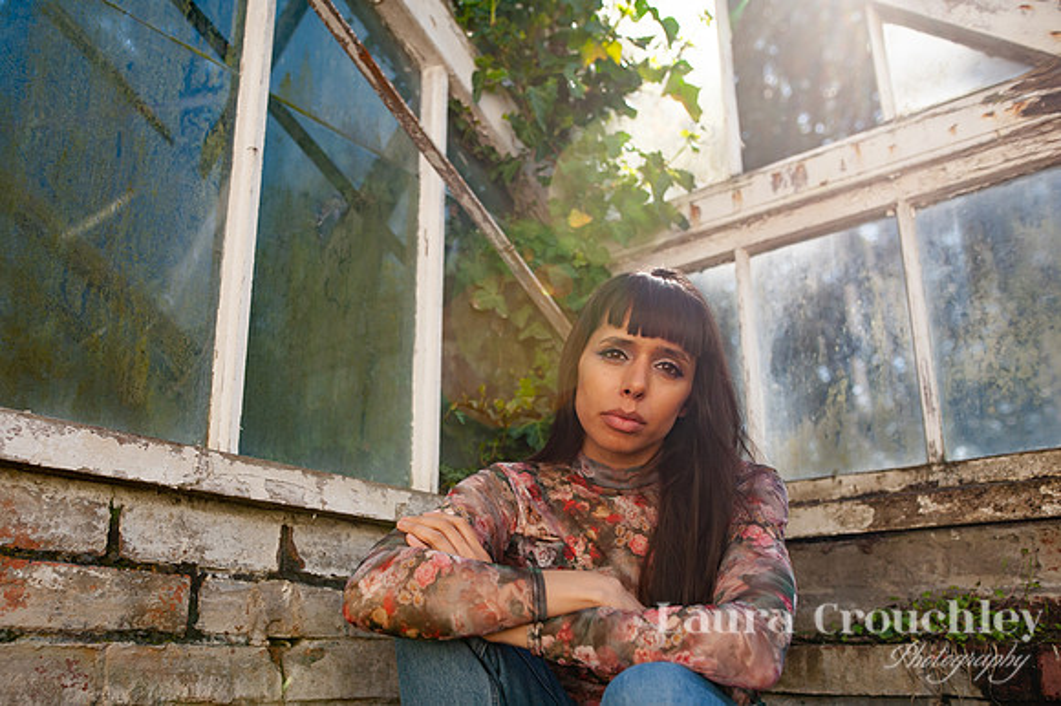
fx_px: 846
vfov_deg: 45.2
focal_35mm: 29
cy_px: 409
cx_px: 467
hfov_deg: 64.0
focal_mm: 24
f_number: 2.5
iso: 320
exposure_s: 1/3200
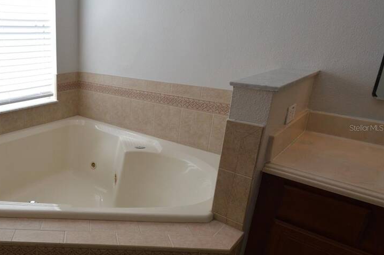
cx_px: 65
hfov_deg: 63.9
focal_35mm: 25
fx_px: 266
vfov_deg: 51.2
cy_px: 128
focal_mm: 10
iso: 400
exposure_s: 1/100
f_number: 5
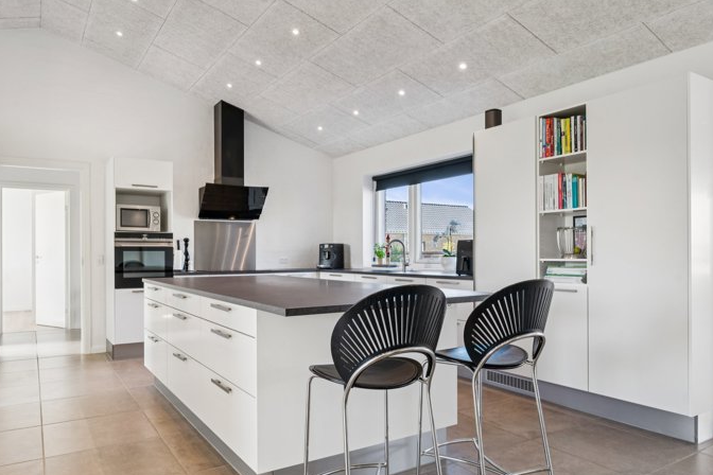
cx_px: 334
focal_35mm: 26
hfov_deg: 70.2
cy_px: 254
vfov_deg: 50.2
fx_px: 507
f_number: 8
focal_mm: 21.5
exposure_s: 1/15
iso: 250
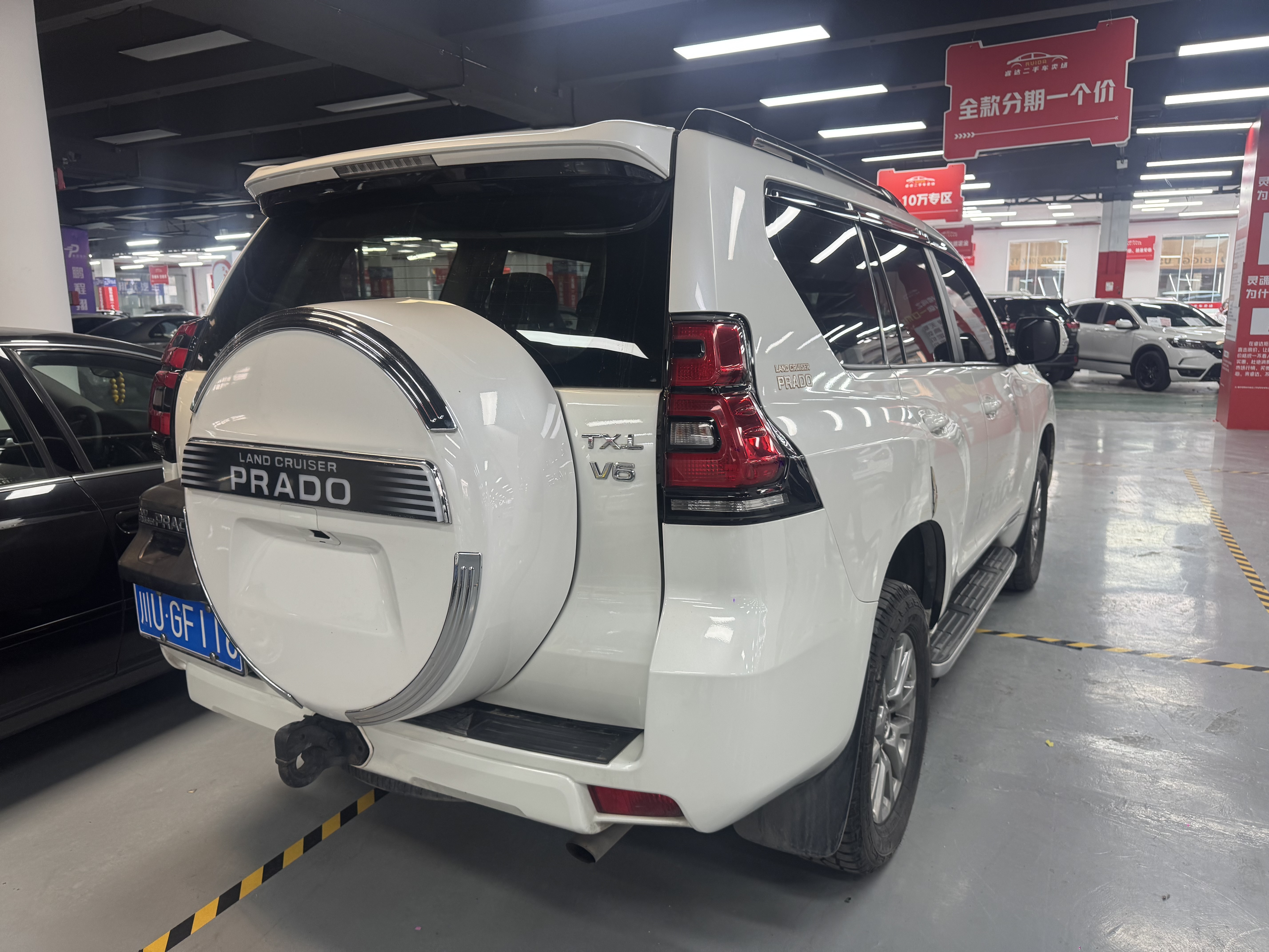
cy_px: 476
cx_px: 634
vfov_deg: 56.8
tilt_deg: -10.4
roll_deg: +0.1
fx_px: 880
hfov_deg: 71.6
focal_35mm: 24
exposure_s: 1/121
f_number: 1.78
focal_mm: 6.76
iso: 100
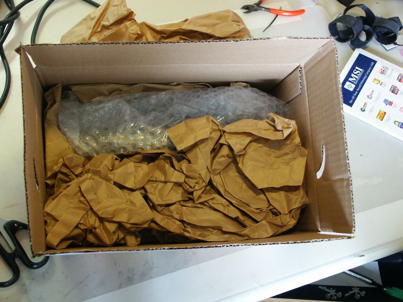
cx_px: 202
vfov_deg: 32.2
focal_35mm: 45
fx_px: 524
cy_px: 151
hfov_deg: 42.1
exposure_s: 1/15
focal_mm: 11.6
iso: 200
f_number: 3.5
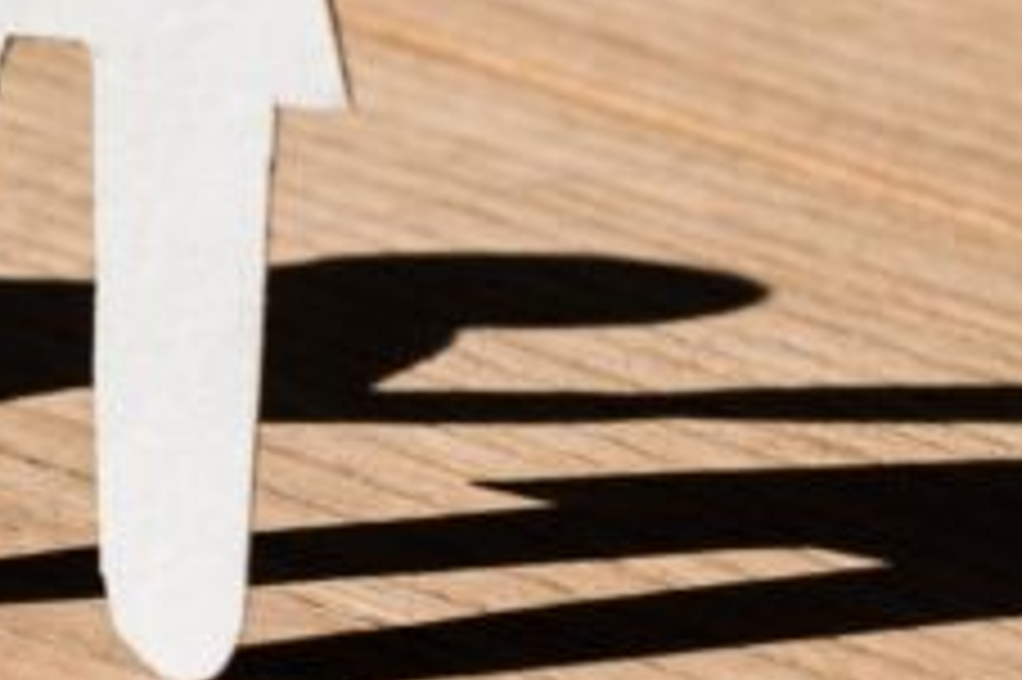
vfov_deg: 5.9
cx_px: -774
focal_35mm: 226
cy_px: -635
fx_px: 6411
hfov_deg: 8.8
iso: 100
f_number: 5.6
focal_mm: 50
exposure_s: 1/500
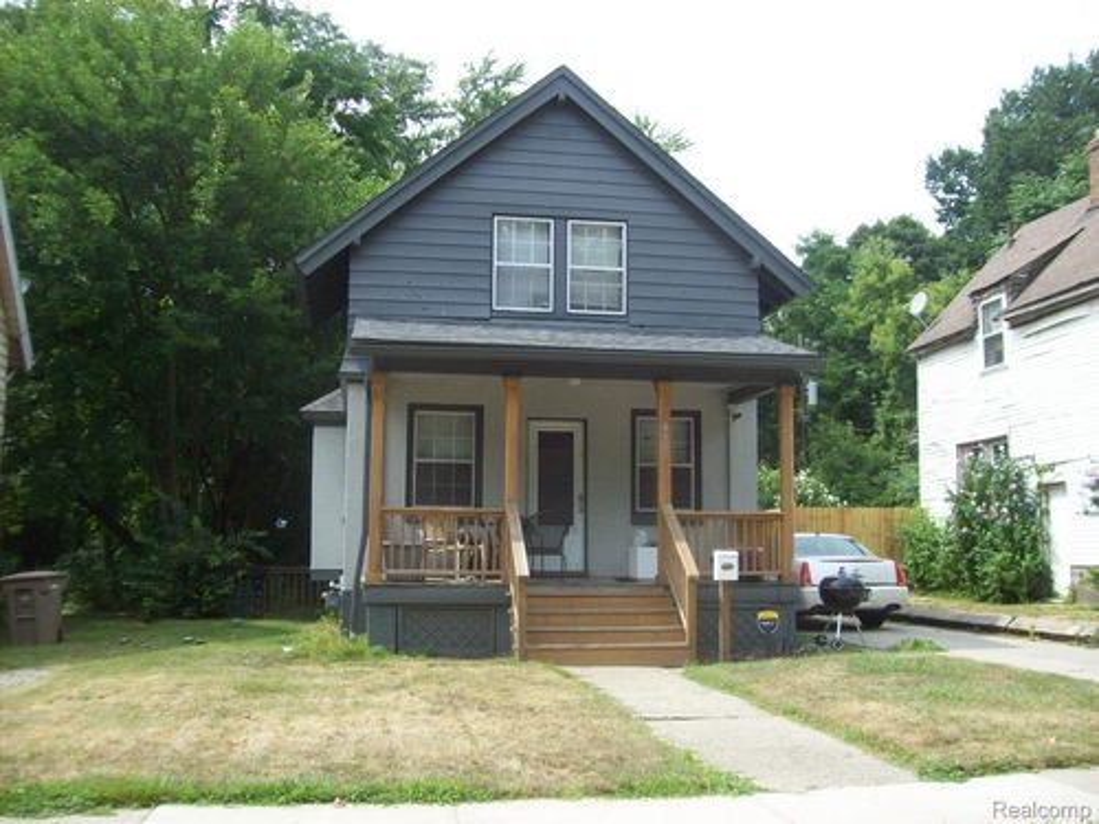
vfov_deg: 39.7
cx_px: 550
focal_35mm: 36
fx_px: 1143
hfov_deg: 51.4
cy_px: 412
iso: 80
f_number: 2.7
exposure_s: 1/500
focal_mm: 6
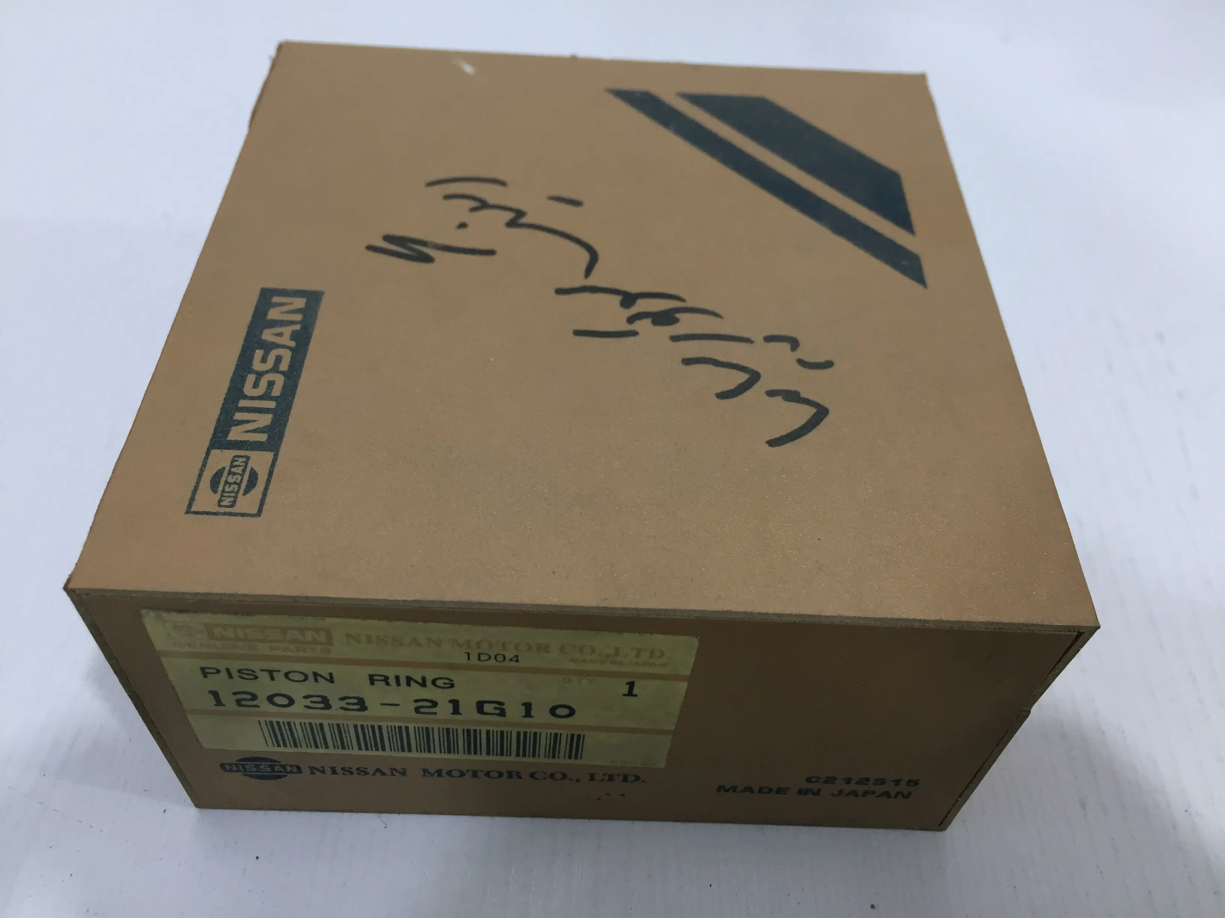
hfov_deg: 61.7
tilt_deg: -51.3
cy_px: 459
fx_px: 1026
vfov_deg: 48.2
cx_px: 612
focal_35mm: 29
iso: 80
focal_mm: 4.15
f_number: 2.2
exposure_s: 1/33
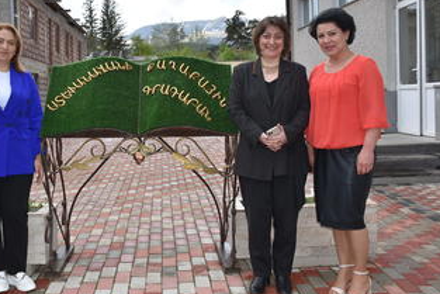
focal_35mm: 43
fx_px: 526
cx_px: 139
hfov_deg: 44.6
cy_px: 115
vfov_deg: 31.1
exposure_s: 1/250
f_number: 6.3
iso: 100
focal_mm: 20
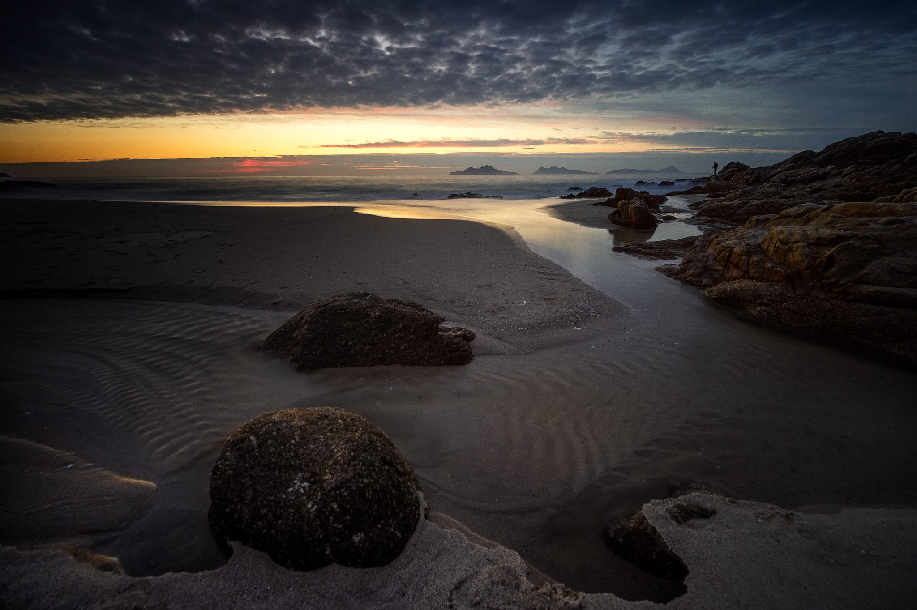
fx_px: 356
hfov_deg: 104.3
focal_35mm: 14
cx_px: 458
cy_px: 305
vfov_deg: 81.1
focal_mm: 14
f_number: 5
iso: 100
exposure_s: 15
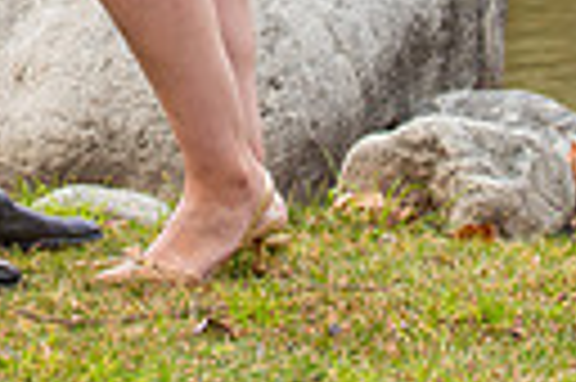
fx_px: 8757
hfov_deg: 3.8
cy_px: -618
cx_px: -78
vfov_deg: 2.5
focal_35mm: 548
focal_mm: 102
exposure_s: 1/200
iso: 250
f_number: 3.5
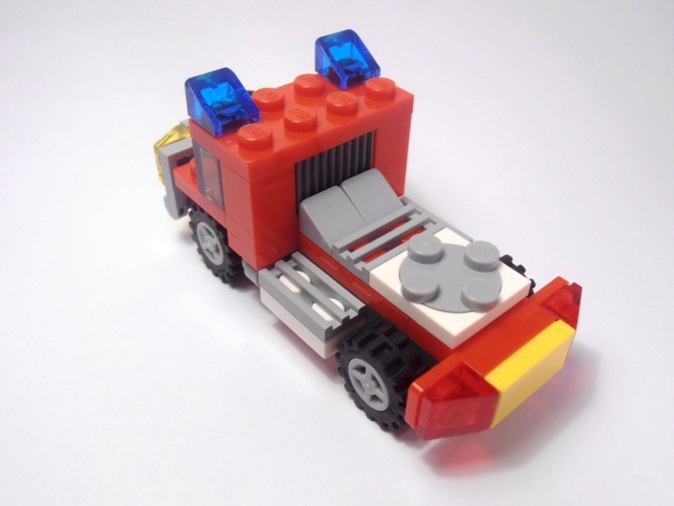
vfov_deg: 38.7
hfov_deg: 50.1
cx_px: 337
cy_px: 253
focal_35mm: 37
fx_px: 720
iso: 80
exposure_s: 1/50
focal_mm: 6.61
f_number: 3.9
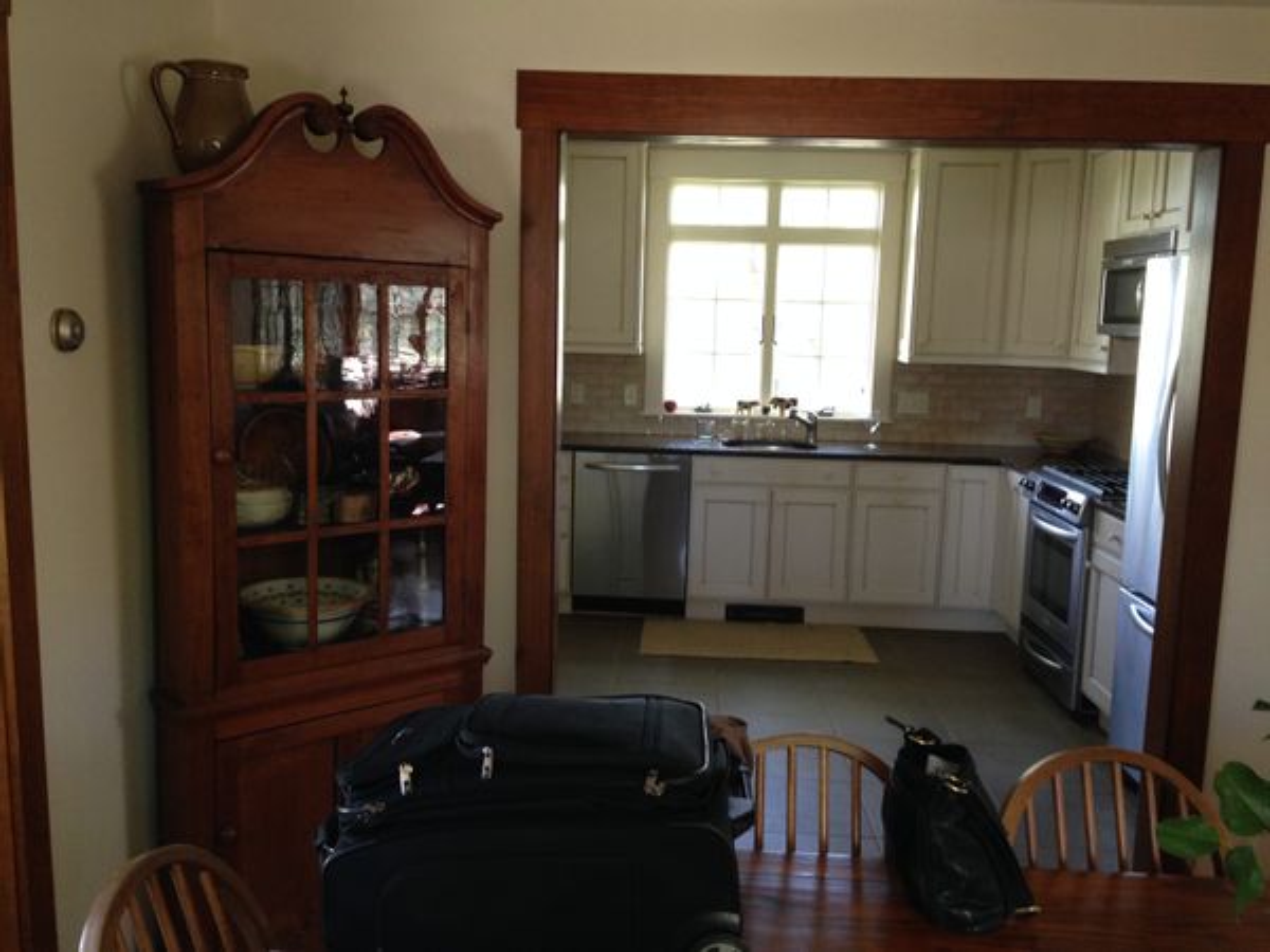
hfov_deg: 55.4
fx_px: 1211
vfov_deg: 42.9
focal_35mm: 33
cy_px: 476
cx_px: 635
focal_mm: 4.12
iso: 160
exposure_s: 1/20
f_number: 2.4
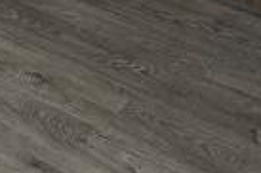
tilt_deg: -14.3
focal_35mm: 109
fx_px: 789
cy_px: -232
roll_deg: +0.0
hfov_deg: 18.4
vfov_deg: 10.8
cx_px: 19
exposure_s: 1/121
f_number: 2.2
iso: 125
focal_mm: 2.22
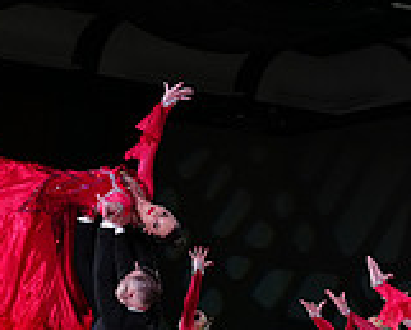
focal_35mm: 142
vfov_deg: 10.6
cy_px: 444
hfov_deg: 13.3
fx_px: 1728
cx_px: 437
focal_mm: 42
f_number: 4
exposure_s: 1/400
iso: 2500
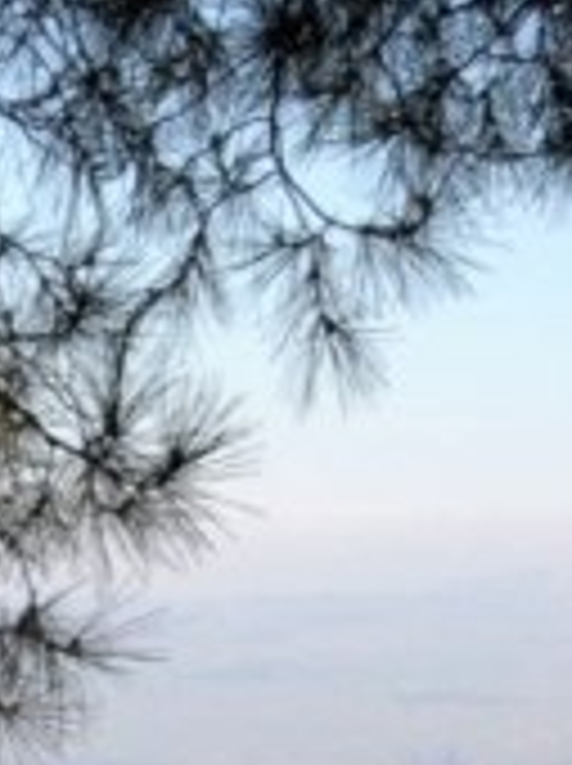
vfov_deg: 9.1
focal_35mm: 213
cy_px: 1066
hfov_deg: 6.9
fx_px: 4705
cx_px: -70
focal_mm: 35
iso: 250
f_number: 6.3
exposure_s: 1/640
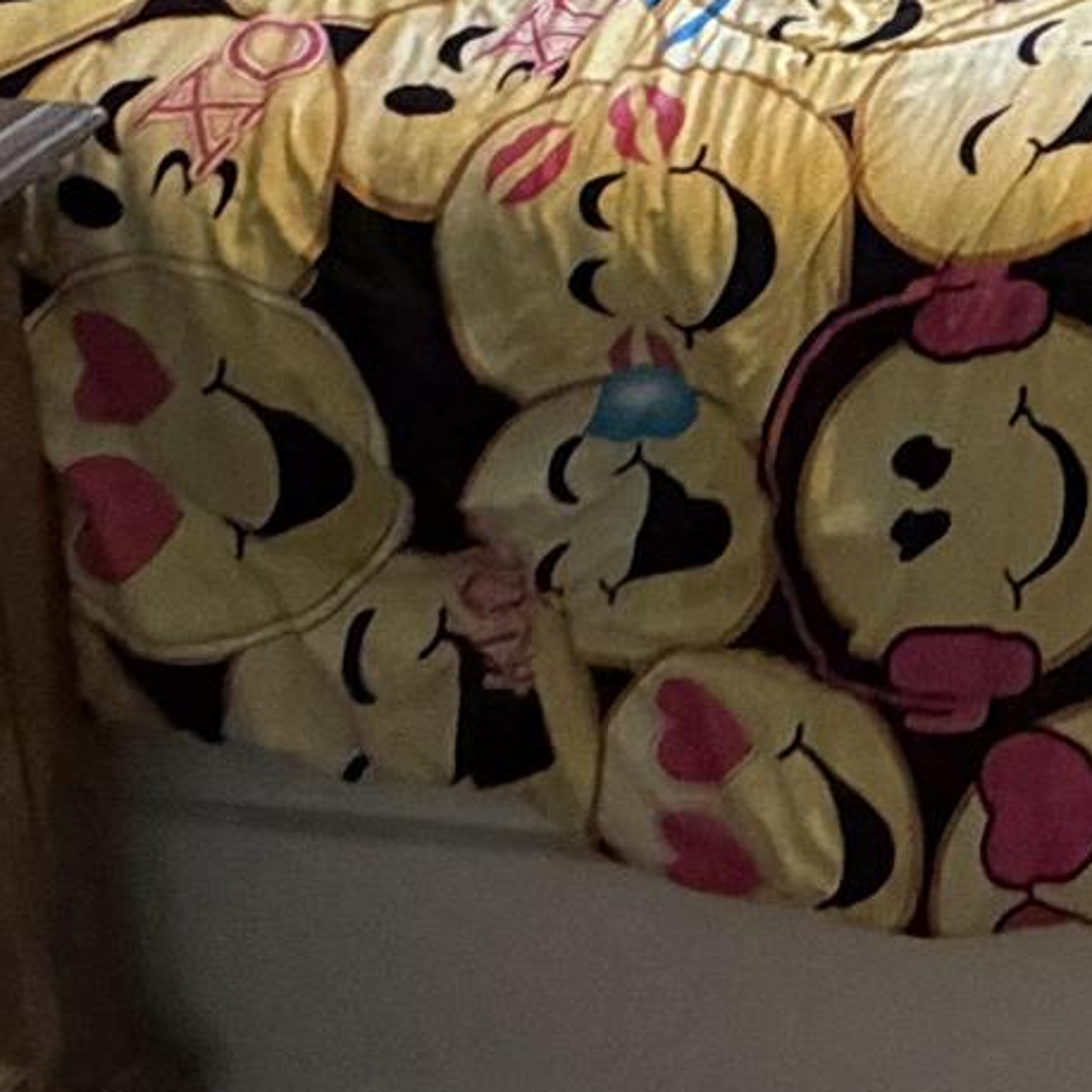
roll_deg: -0.9
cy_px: -703
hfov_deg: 17.2
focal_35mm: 83
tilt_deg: -11.7
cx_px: 1943
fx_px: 2962
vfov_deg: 17.9
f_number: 2.2
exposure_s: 1/60
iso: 400
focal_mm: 2.22
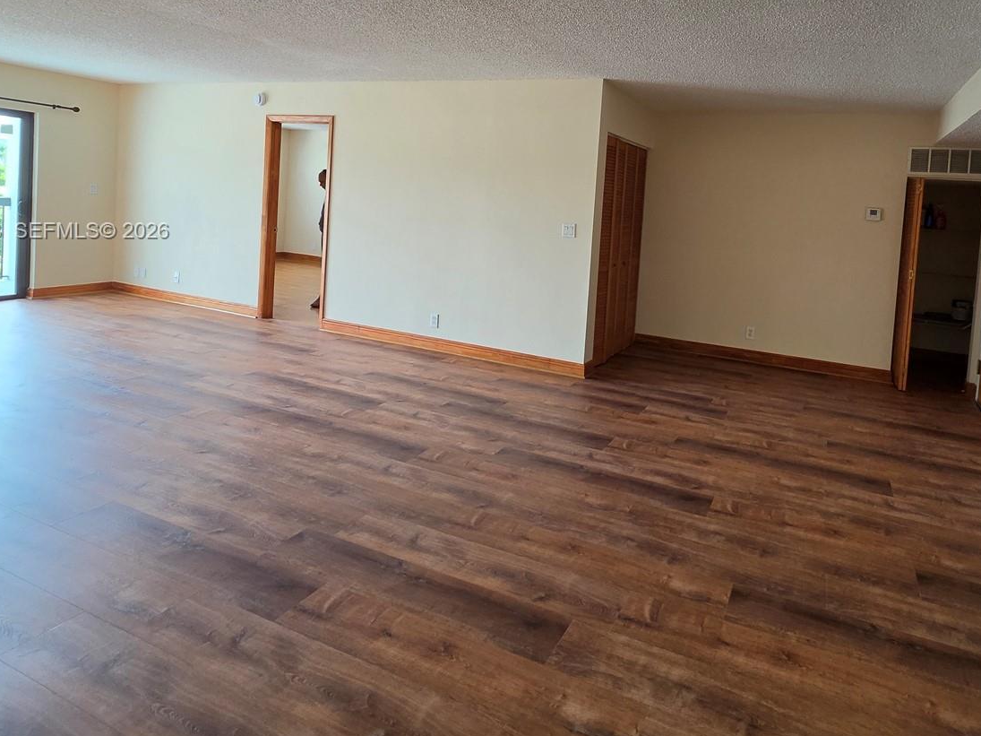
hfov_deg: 83.2
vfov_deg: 66.4
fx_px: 538
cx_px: 607
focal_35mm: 19
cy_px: 232
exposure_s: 1/120
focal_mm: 2.2
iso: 250
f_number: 2.2
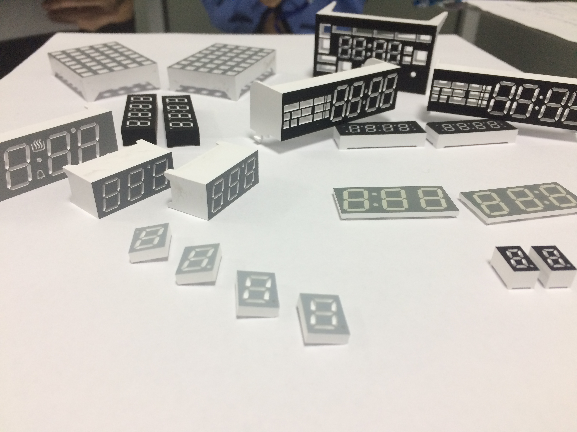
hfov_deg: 61.7
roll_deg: -1.5
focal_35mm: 29
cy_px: 216
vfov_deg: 48.2
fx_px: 483
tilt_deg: -33.1
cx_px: 288
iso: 125
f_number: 2.2
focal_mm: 4.15
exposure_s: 1/33
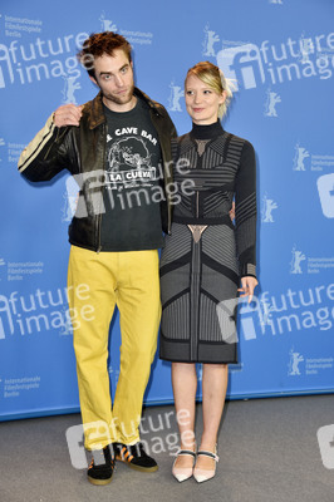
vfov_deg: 31.0
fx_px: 906
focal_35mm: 65
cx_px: 167
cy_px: 251
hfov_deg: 20.9
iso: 640
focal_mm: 65
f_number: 5.6
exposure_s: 1/125
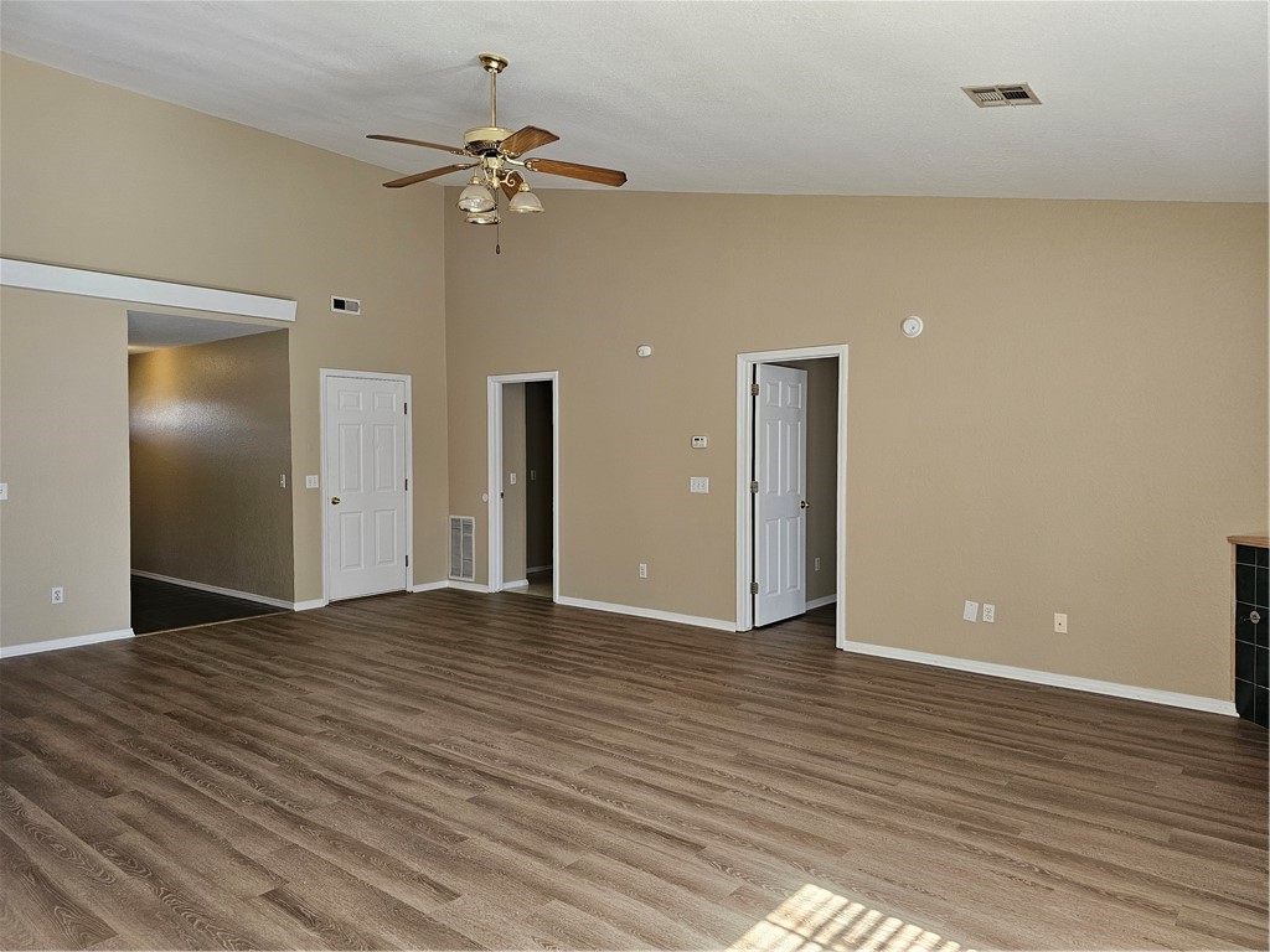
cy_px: 476
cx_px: 635
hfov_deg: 73.9
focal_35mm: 23
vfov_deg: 58.9
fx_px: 844
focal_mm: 6.3
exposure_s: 1/359
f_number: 1.7
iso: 400
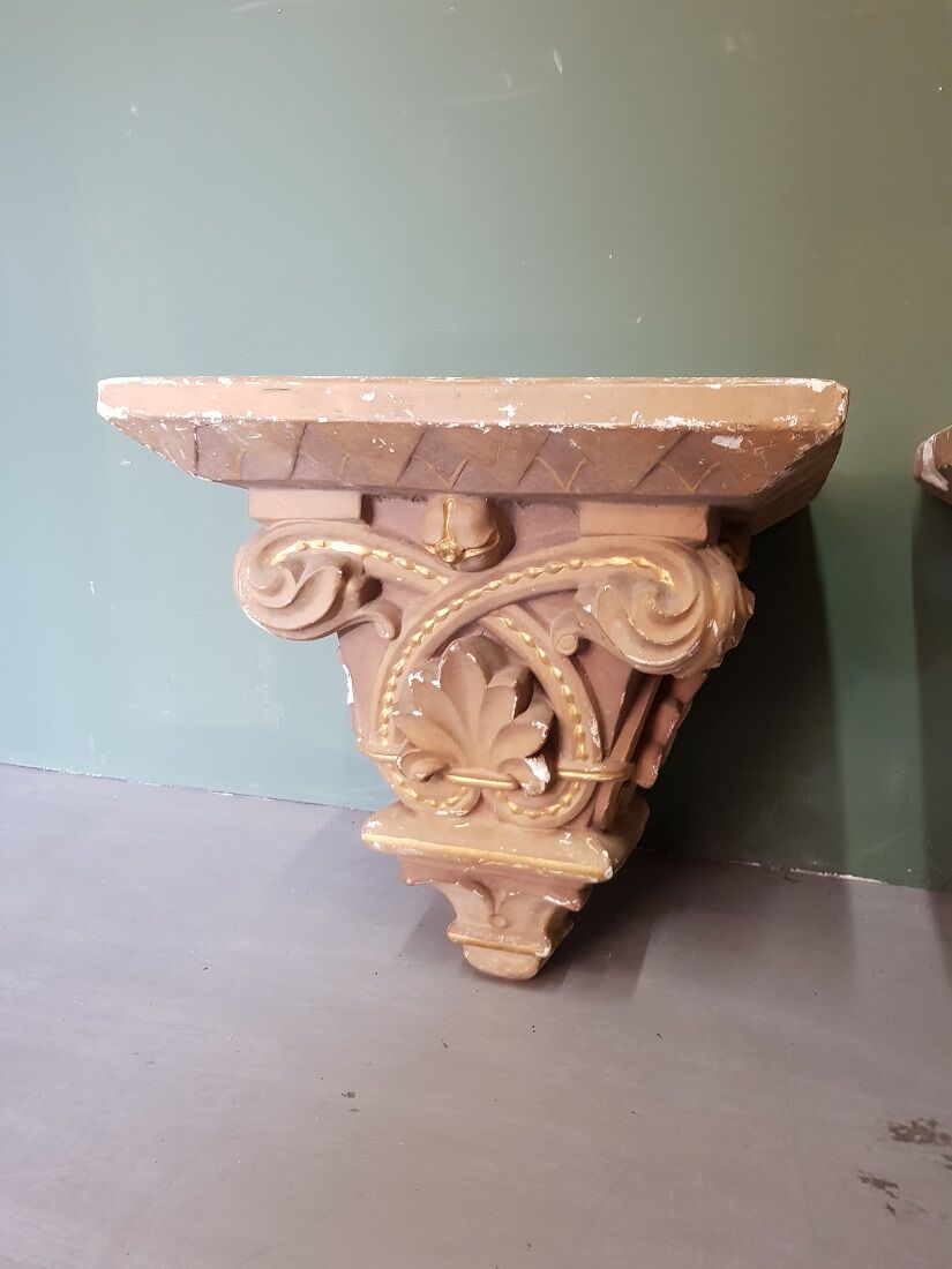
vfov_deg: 67.3
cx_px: 476
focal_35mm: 26
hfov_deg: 53.1
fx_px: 953
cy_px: 634
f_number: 1.7
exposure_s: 1/17
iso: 200
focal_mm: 4.2
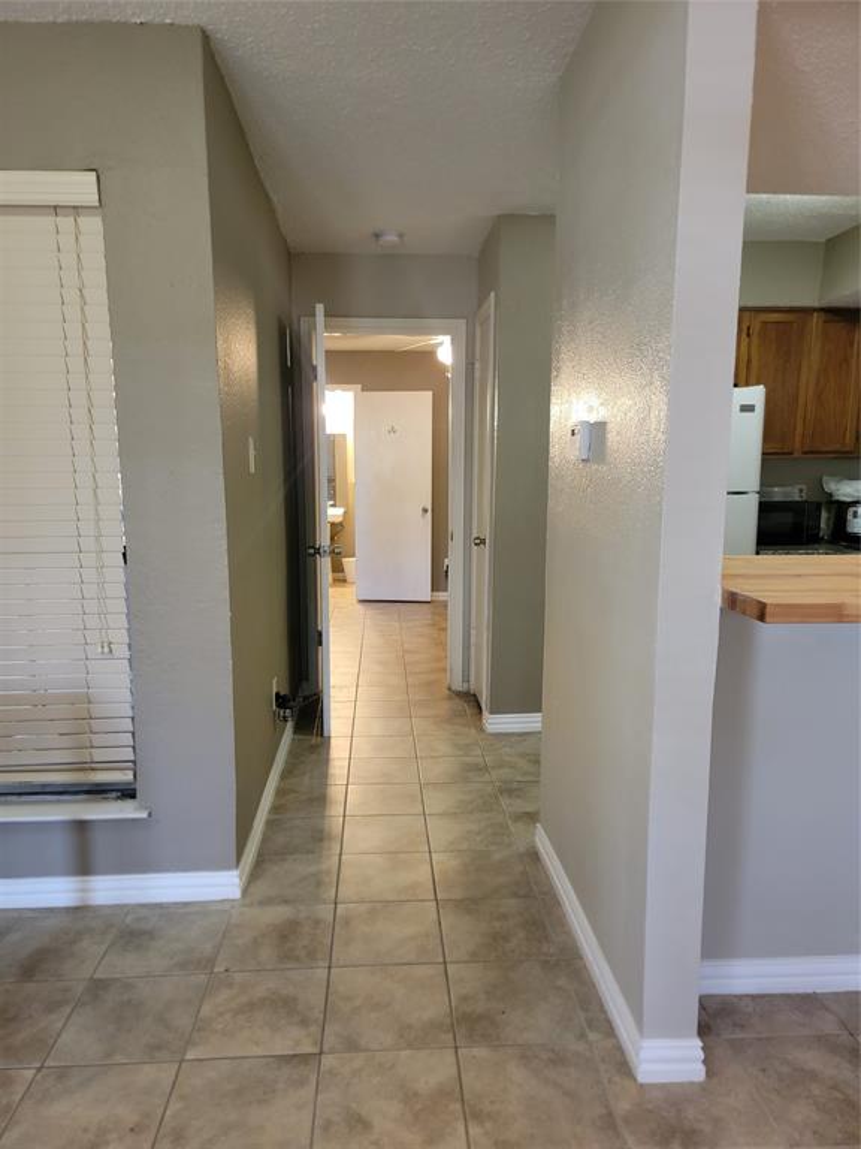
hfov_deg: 56.8
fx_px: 796
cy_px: 574
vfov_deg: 71.6
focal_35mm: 24
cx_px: 430
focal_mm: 6.7
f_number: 1.8
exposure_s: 1/40
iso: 320
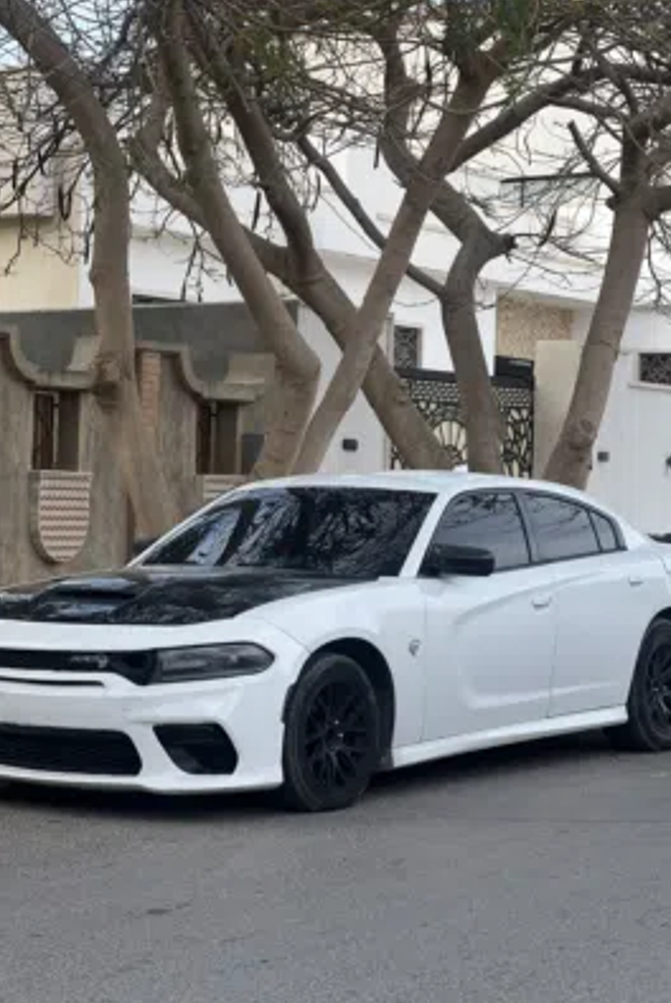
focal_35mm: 81
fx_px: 2260
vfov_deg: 25.0
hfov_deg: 16.9
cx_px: 330
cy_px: 503
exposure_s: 1/219
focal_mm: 9
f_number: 2.8
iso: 25
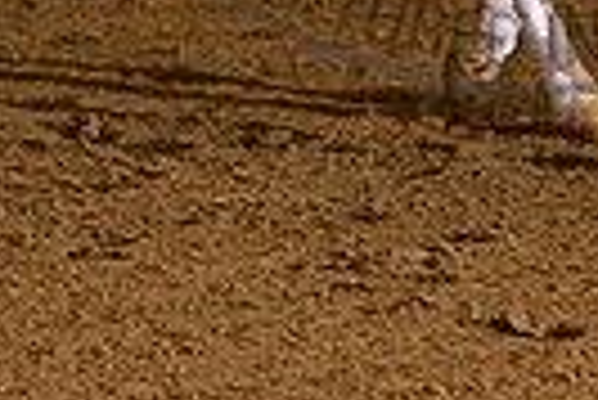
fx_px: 12305
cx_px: 535
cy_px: -416
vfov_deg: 1.9
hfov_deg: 2.8
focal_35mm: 740
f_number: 4.5
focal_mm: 170
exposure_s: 1/200
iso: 2000
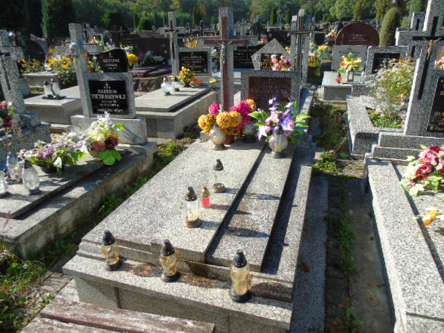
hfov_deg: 69.4
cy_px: 166
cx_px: 222
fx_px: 321
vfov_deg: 54.9
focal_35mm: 25
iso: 80
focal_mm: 4.4
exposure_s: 1/400
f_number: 3.4
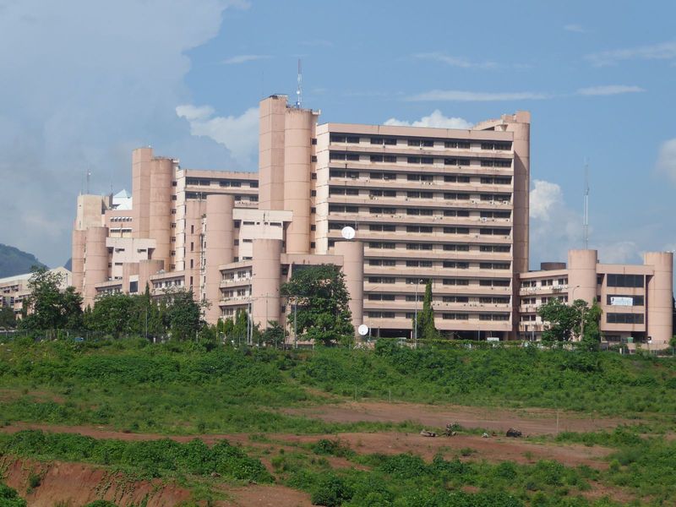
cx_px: 338
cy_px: 254
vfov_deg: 12.7
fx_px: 2285
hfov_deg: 16.8
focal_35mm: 117
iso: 80
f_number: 5.1
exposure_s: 1/640
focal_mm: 19
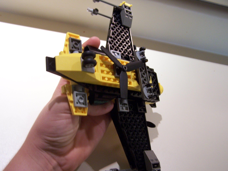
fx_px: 250
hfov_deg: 49.0
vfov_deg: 37.7
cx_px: 114
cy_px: 86
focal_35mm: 38
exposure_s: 1/15
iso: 140
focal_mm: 6.3
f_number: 2.8
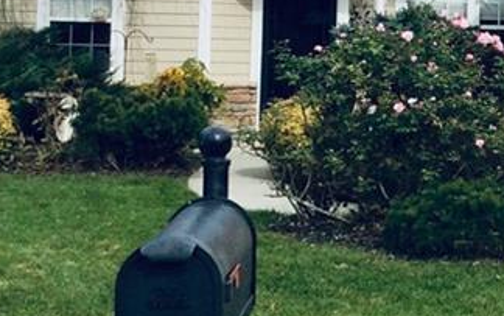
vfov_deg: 12.1
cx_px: 622
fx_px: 1471
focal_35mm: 107
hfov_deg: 18.3
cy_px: -3
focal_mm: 3.3
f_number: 2.4
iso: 32
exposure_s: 1/2387
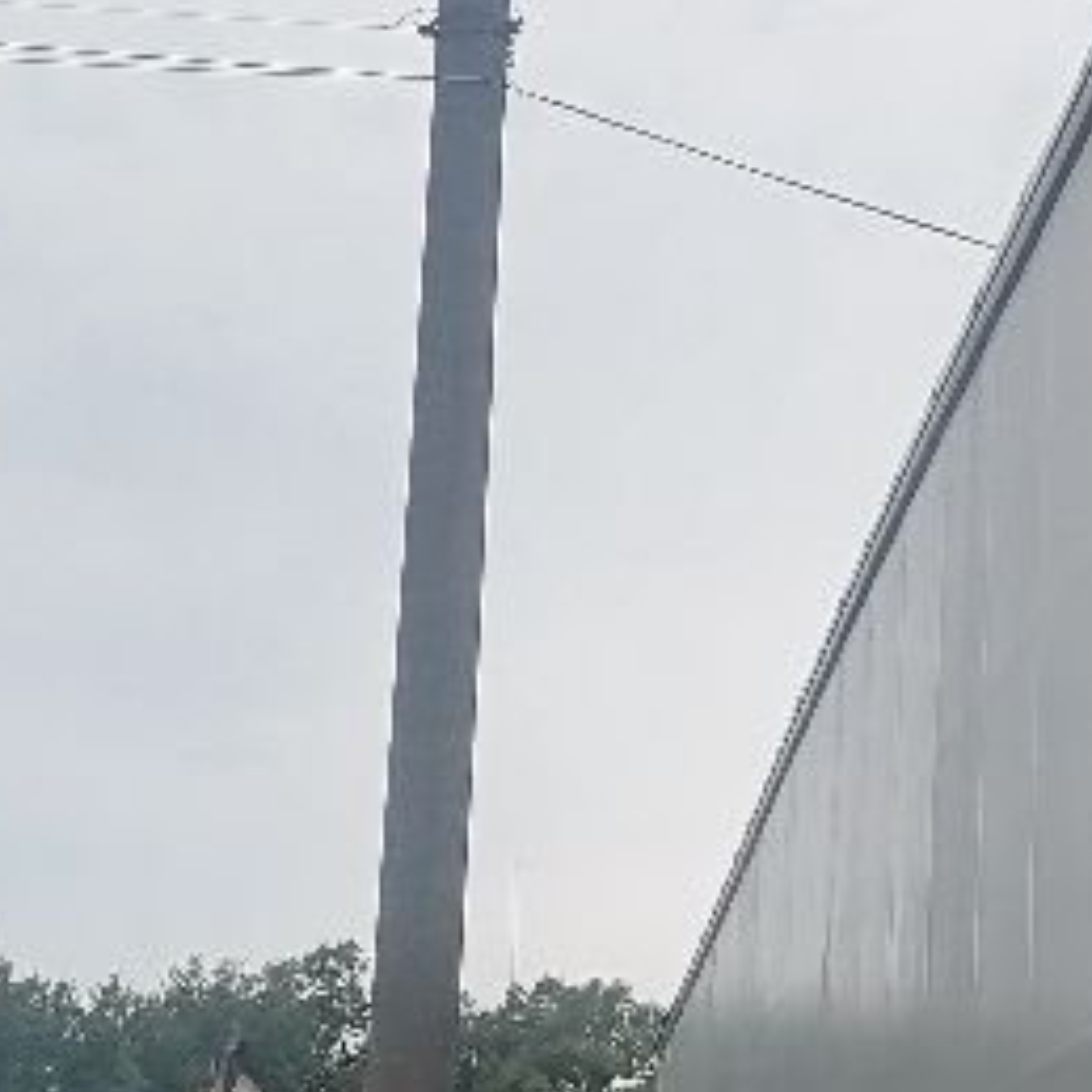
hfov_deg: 18.5
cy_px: 843
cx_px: 1155
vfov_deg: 18.9
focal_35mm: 91
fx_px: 3248
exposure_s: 1/539
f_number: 1.8
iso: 50
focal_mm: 4.25
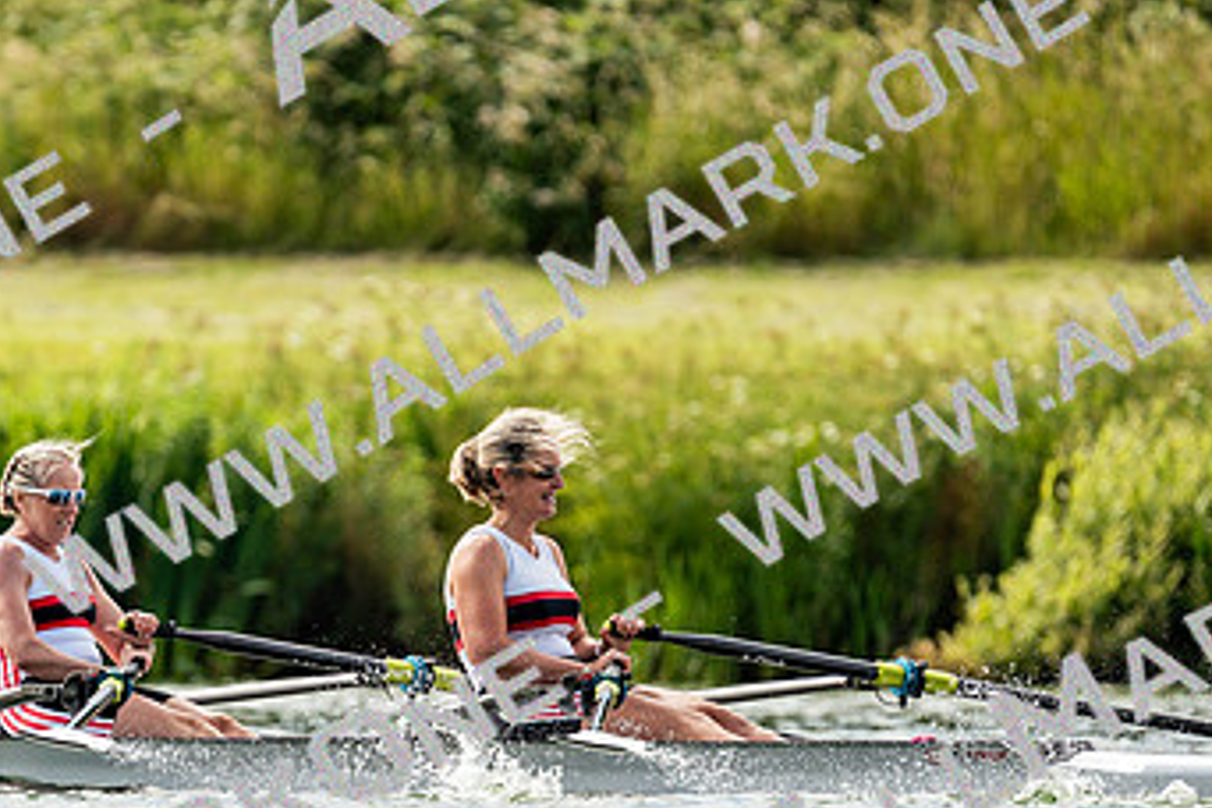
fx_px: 34304
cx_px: 461
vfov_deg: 1.3
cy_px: 625
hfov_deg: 2.0
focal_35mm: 1019
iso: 400
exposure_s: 1/2000
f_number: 6.3
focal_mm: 600
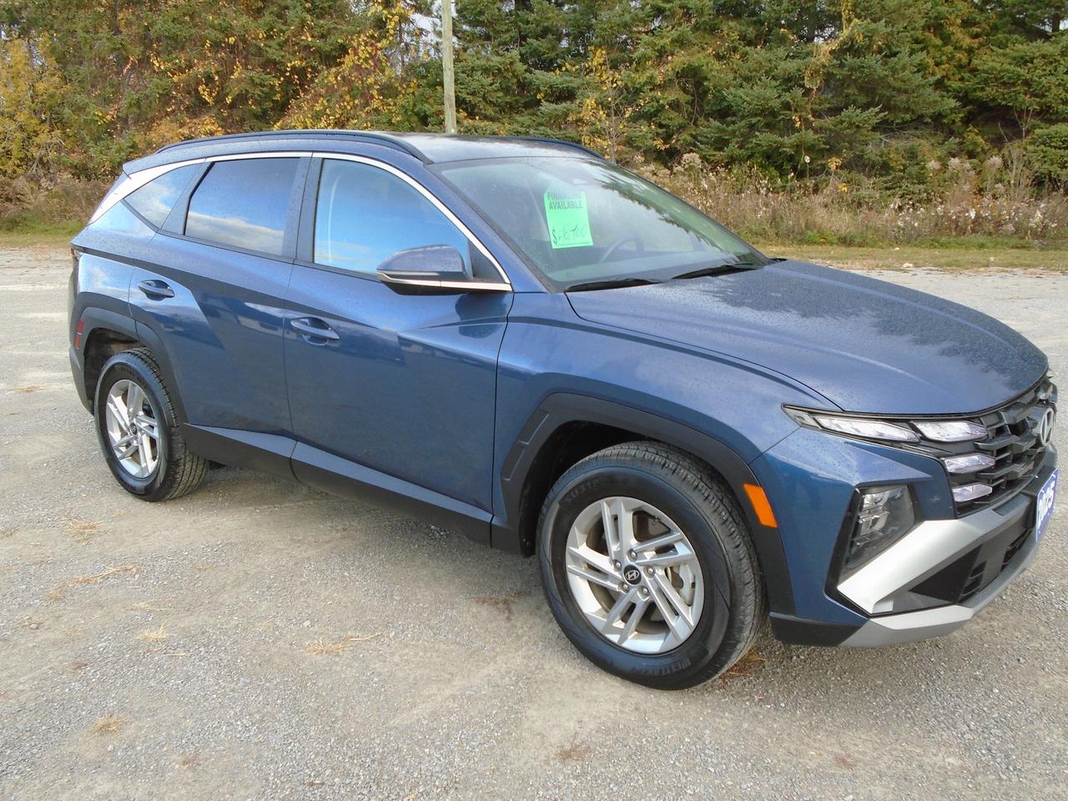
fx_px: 956
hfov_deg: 58.4
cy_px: 400
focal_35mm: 31
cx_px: 534
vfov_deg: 45.4
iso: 100
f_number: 3.5
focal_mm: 5.5
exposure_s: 1/60
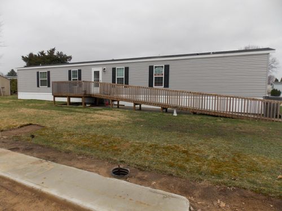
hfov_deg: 73.9
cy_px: 106
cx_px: 141
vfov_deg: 58.9
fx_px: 187
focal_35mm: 23
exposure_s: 1/1250
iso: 80
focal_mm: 4
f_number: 3.1
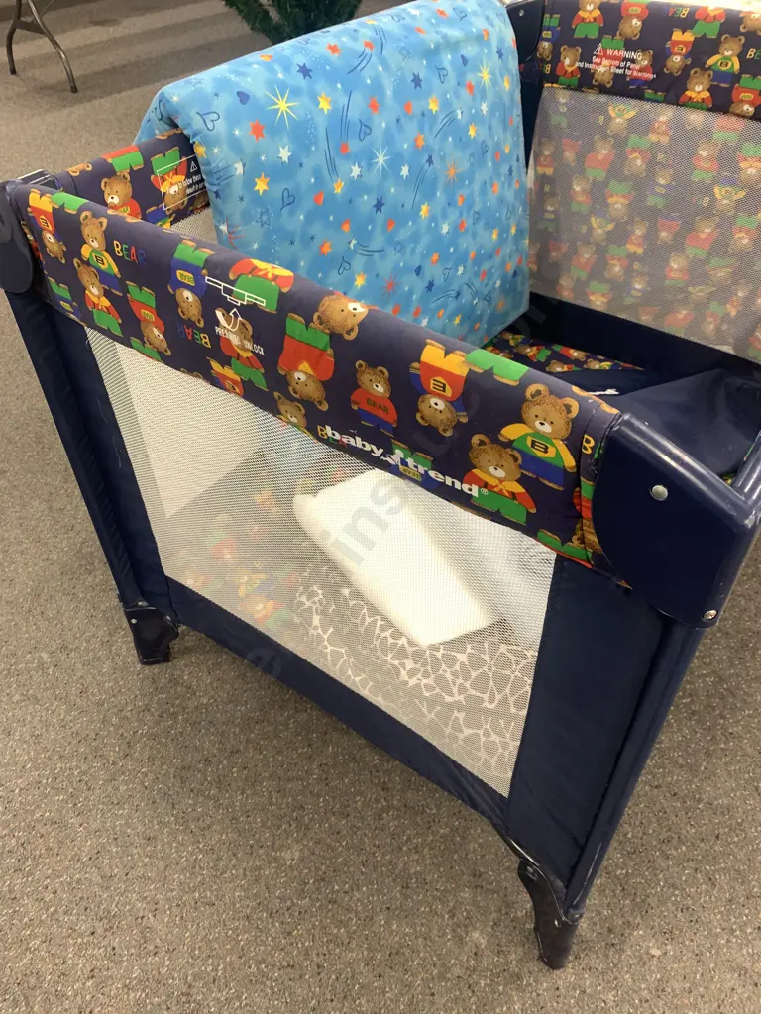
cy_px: 507
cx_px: 380
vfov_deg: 67.3
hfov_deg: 53.1
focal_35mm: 26
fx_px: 762
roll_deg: +0.8
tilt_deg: -43.5
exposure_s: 1/50
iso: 125
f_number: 1.8
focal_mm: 4.25
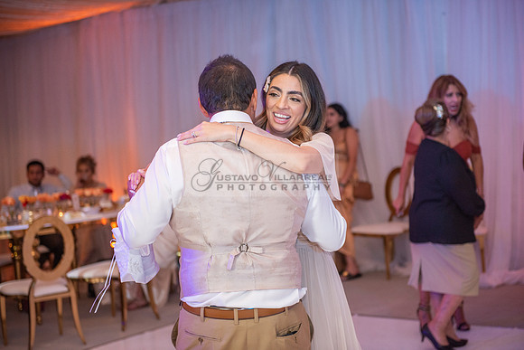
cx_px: 262
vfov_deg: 19.5
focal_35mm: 70
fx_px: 1019
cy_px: 175
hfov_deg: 28.8
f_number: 2.8
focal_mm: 70
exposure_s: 1/160
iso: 1000
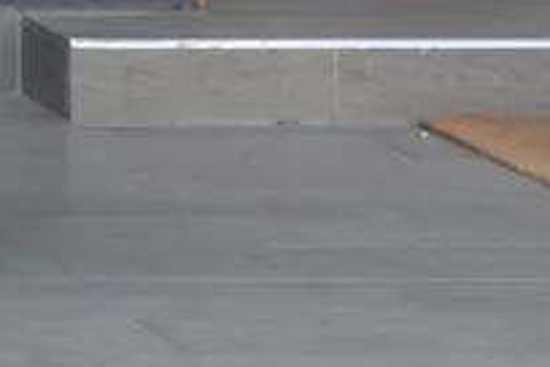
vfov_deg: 5.6
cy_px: -699
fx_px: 3498
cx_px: -1194
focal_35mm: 229
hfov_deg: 7.7
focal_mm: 22
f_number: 5
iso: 400
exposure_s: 1/100
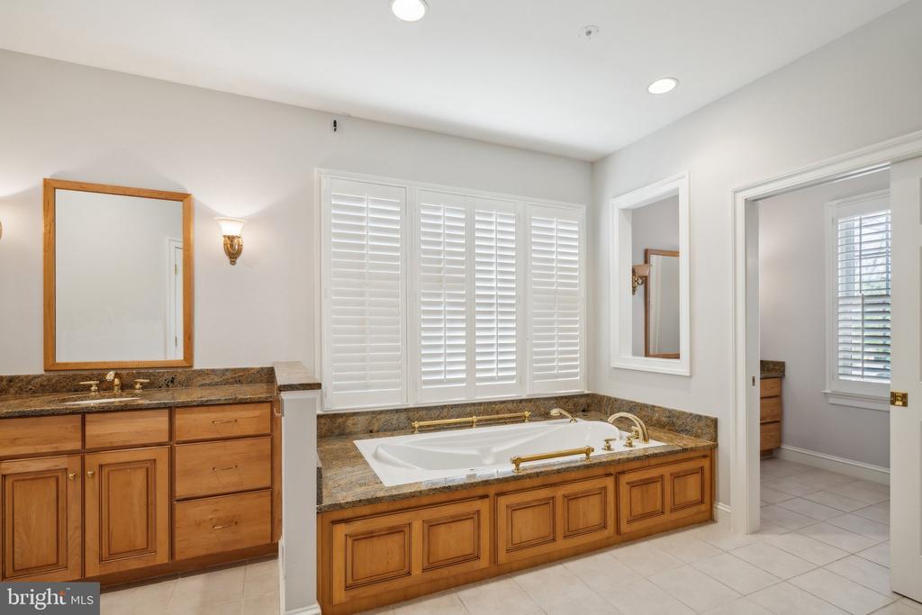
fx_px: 410
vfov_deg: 73.8
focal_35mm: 16
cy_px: 308
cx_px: 461
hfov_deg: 96.7
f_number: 4
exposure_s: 1/100
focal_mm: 16
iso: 800
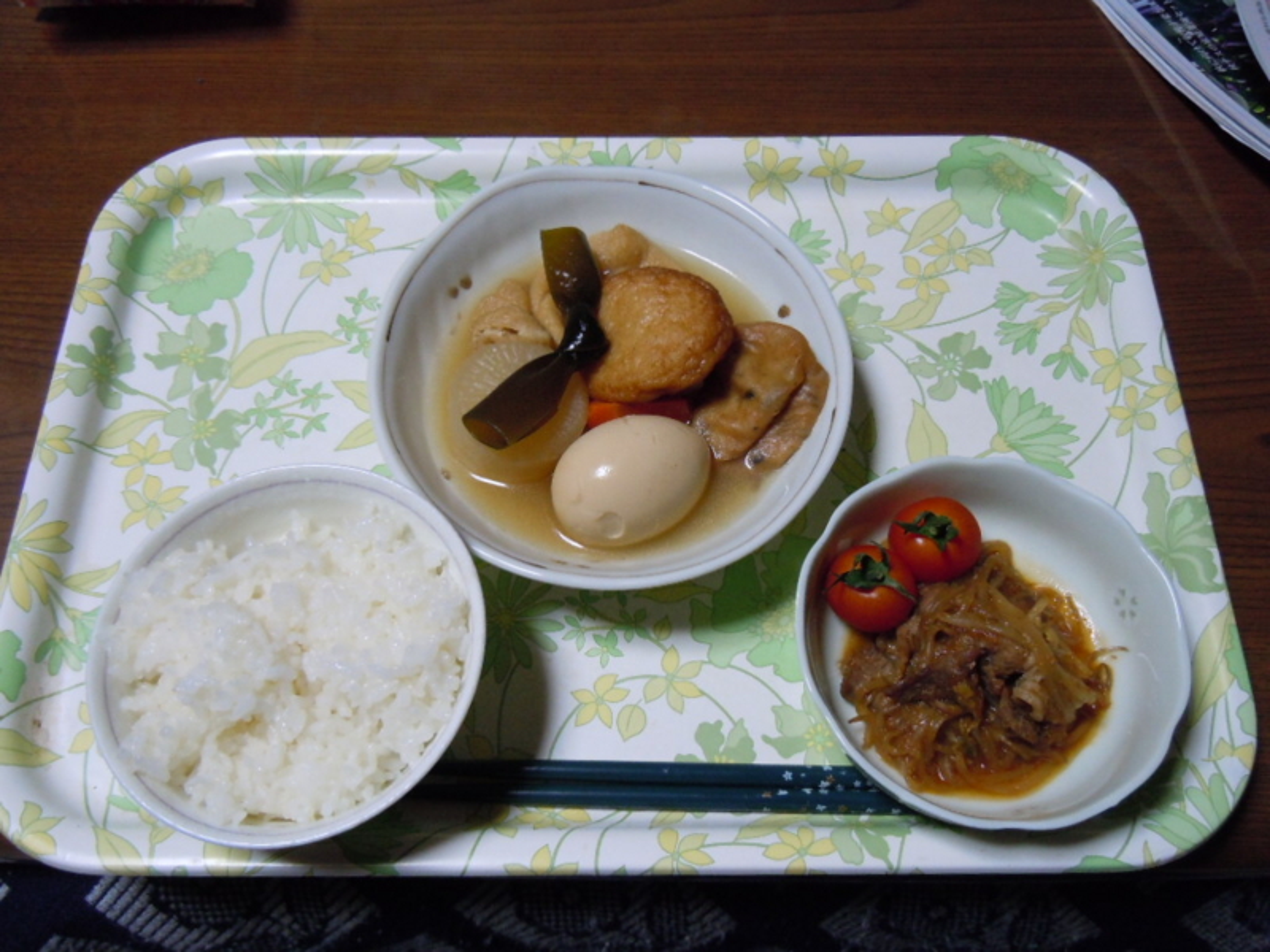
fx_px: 1101
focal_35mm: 30
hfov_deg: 60.0
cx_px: 635
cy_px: 476
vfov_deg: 46.8
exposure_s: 1/50
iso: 400
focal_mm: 5.4
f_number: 3.5
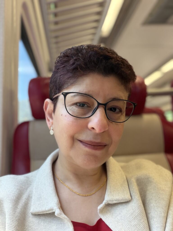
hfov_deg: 46.8
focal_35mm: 30
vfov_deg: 60.0
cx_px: 86
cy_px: 116
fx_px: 200
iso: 160
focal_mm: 2.71
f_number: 1.9
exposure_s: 1/60
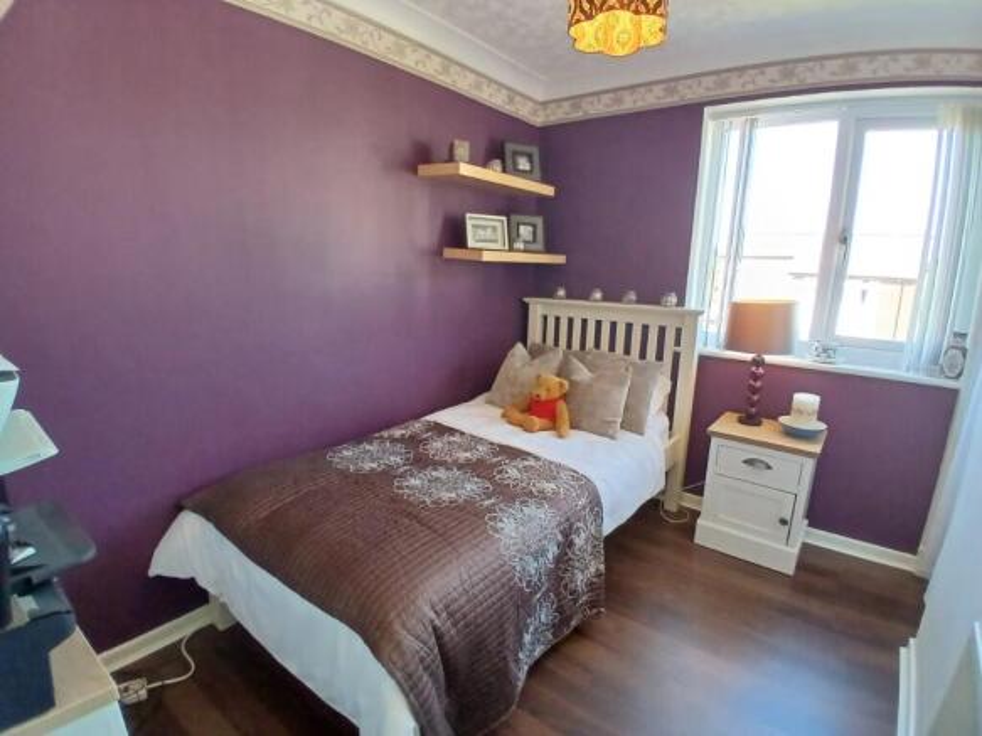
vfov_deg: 74.7
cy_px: 368
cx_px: 491
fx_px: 482
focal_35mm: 17
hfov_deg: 91.0
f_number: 2.2
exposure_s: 1/33.3
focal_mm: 1.4
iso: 160
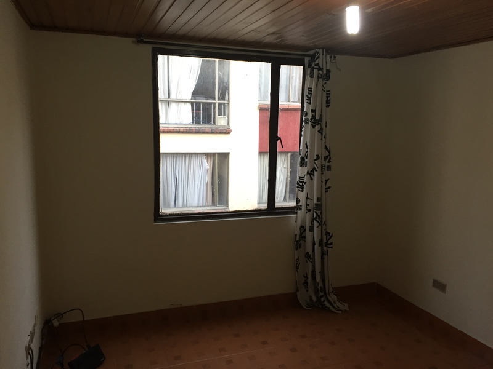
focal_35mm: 29
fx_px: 413
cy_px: 184
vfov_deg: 48.2
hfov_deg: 61.7
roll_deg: -0.8
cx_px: 246
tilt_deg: -9.1
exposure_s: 1/30
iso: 100
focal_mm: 4.15
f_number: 2.2
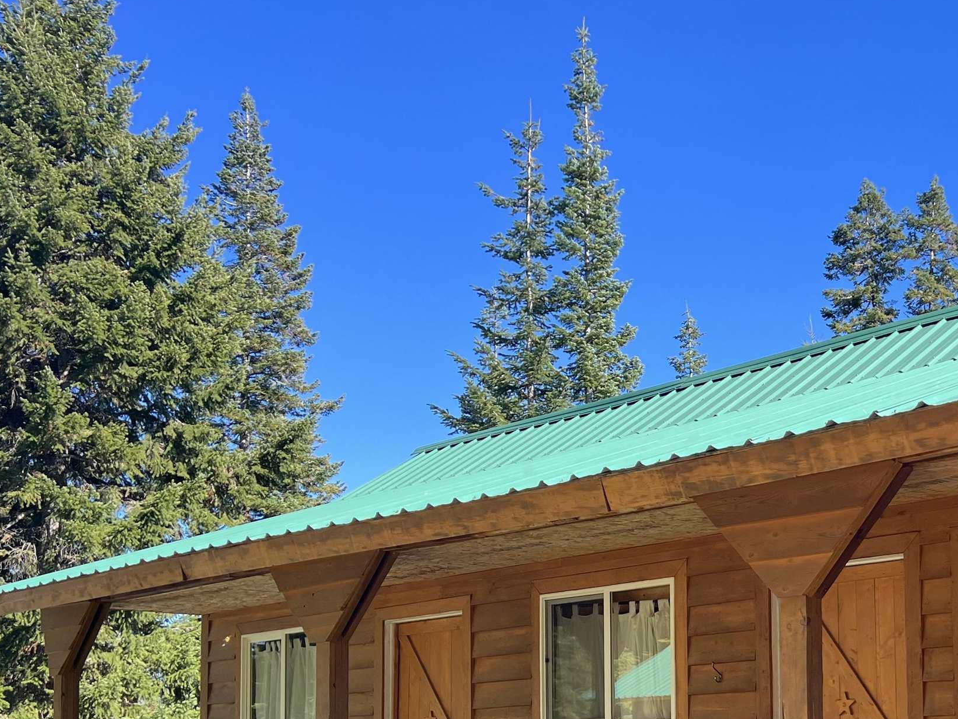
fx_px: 1356
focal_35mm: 49
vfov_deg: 28.6
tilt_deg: +4.7
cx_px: 750
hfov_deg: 37.7
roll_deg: +2.2
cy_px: 641
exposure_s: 1/991
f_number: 1.5
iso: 50
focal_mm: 5.7
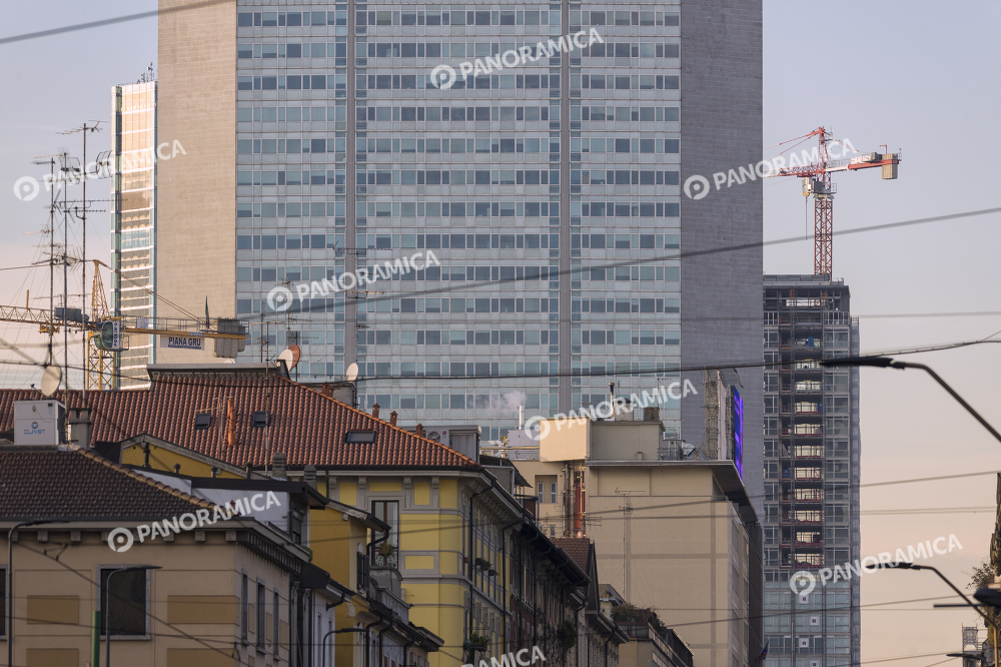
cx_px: 500
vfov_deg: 5.5
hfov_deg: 8.2
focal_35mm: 250
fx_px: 6949
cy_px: 334
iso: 400
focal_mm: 250
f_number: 8
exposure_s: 1/800
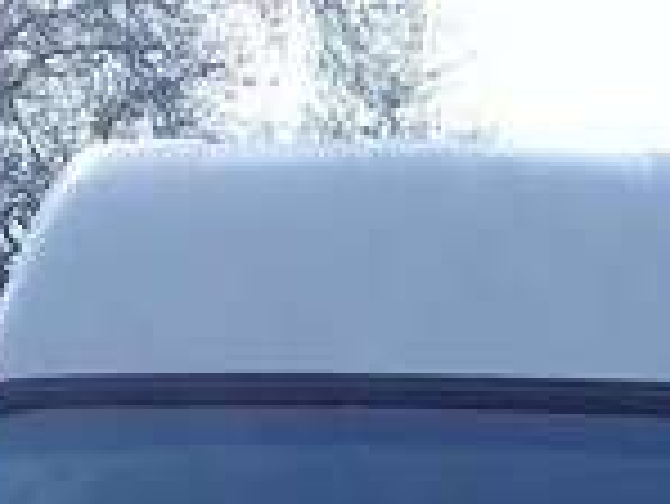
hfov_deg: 14.3
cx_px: 486
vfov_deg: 10.2
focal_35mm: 137
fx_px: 2654
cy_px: 911
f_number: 2.2
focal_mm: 3.3
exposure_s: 1/871
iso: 50
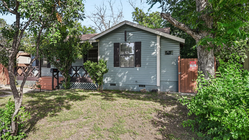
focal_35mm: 23
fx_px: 152
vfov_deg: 46.9
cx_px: 108
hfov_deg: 78.3
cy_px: 28
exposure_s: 1/125
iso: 400
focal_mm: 16
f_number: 8
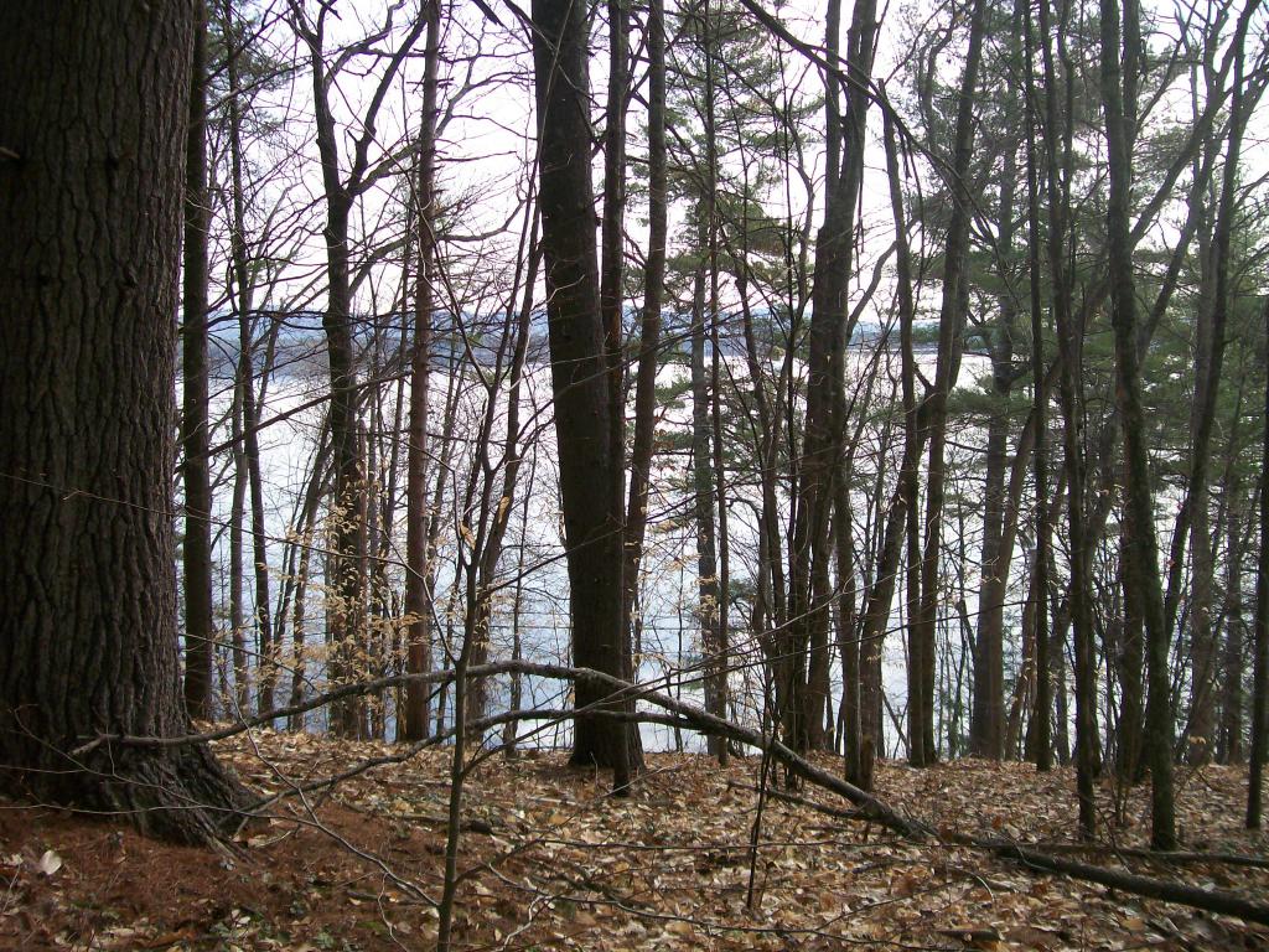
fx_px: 1320
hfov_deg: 51.4
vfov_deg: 39.7
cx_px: 634
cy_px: 476
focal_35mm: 36
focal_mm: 6
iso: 80
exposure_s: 1/461
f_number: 2.7
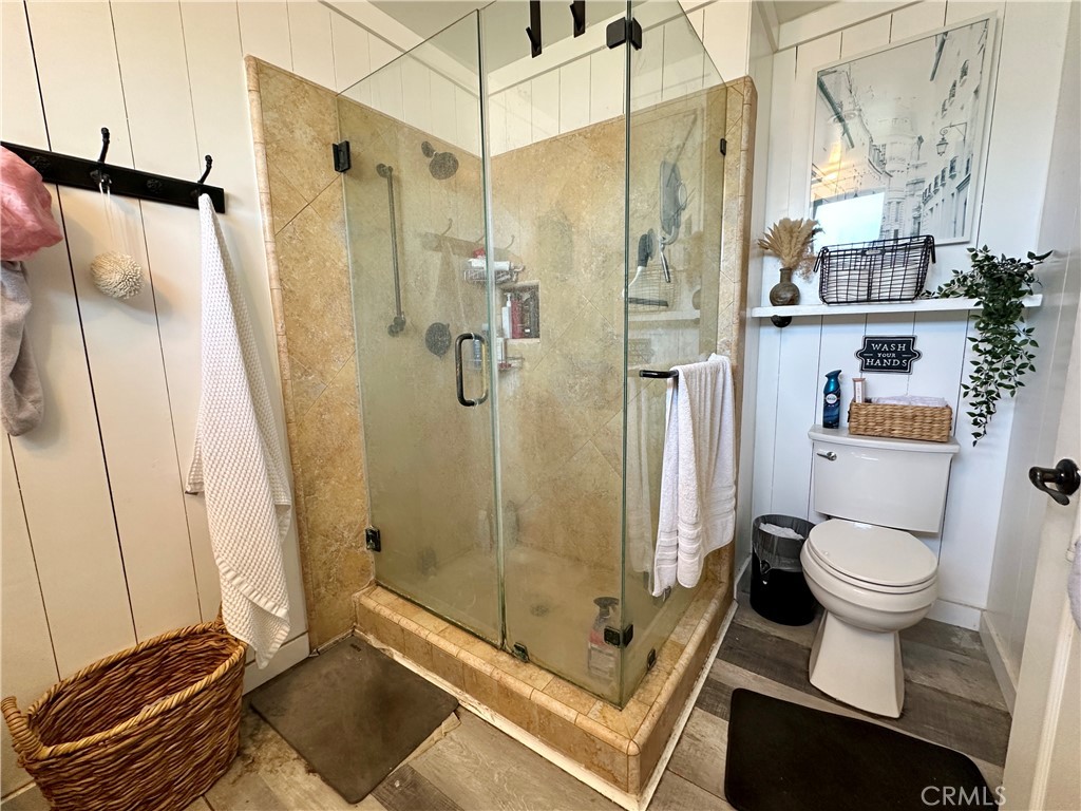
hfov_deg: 102.1
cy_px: 406
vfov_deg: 85.7
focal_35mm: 14
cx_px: 540
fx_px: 437
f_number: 2.2
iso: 160
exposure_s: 1/60
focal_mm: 2.22
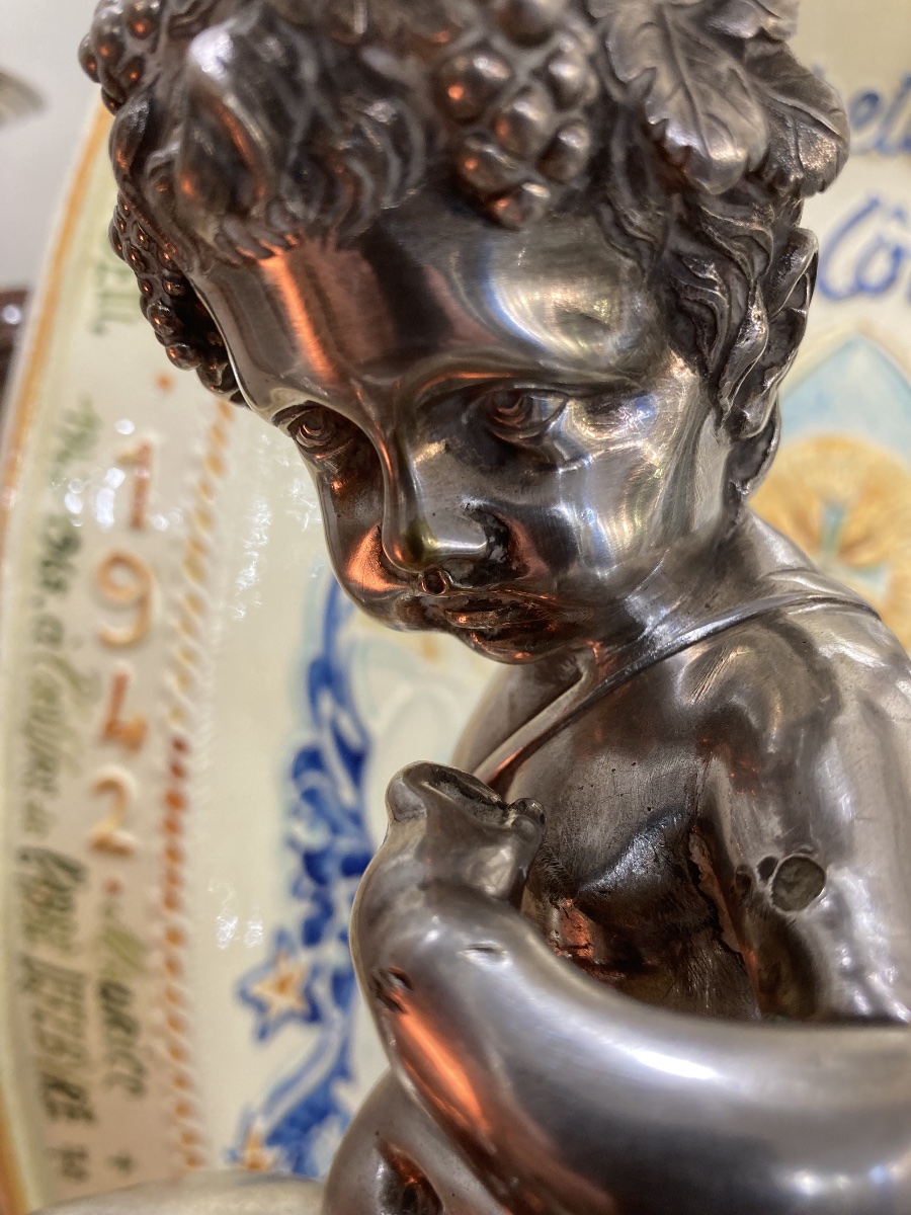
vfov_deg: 63.4
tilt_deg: -14.2
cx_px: 456
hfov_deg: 49.7
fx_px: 983
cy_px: 608
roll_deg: -9.5
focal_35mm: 28
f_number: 1.8
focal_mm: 3.99
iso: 100
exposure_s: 1/50
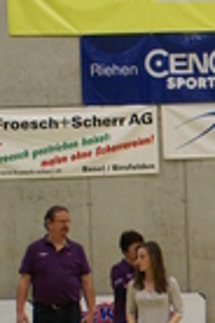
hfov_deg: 10.4
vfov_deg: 15.8
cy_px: 269
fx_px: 1156
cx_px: 277
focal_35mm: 129
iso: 800
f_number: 4
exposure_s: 1/80
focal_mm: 22
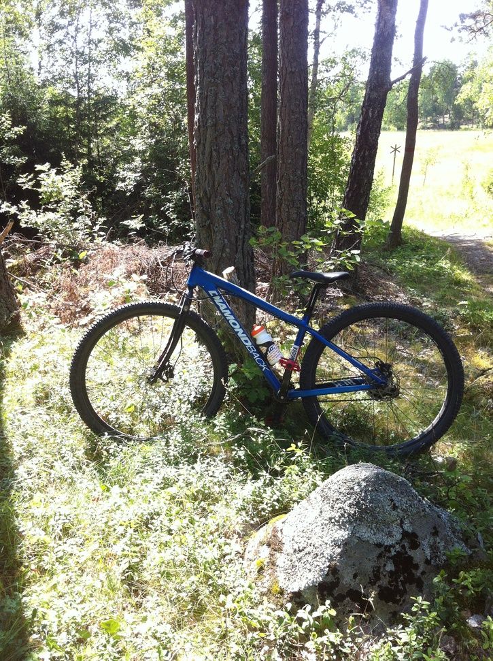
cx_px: 246
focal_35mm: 35
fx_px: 667
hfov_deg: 40.6
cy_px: 330
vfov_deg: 52.7
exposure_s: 1/170
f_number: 2.8
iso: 80
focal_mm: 3.85
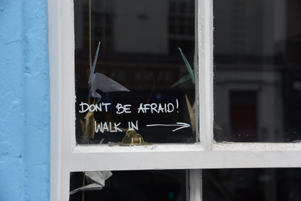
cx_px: 150
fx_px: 552
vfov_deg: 20.6
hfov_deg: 30.5
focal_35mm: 66
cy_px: 100
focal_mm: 66
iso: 400
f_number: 6.3
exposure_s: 1/160
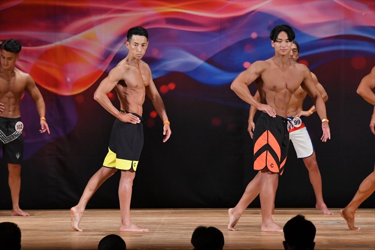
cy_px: 125
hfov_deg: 9.2
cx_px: 188
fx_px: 2343
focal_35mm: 225
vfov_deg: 6.1
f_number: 5.6
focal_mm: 150
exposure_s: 1/400
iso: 3200
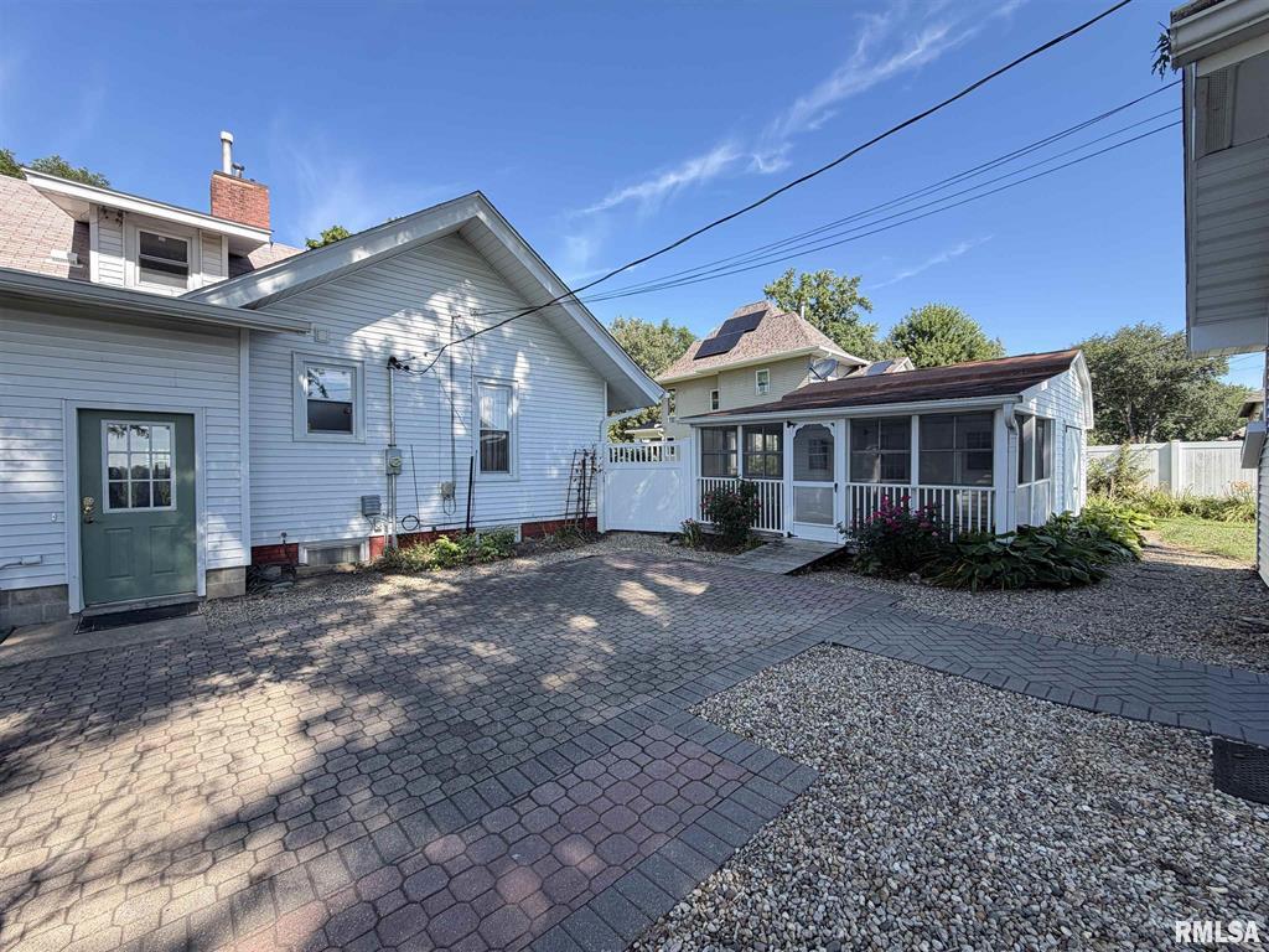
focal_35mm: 14
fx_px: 513
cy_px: 476
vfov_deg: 85.7
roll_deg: -0.3
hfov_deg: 102.1
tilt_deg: -0.8
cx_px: 634
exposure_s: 1/167
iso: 40
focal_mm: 2.22
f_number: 2.2
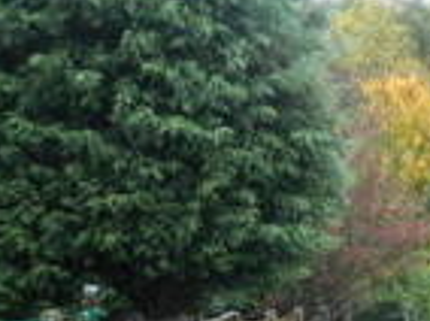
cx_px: 438
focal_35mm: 103
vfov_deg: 13.8
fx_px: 1277
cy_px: 404
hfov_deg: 18.6
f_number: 3.1
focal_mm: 4.5
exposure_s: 1/50
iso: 400
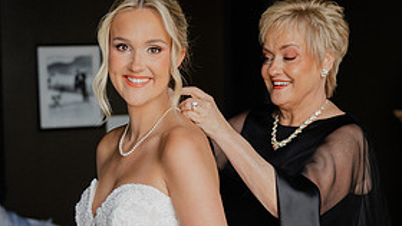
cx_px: 214
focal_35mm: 86
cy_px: 121
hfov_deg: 24.7
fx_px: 916
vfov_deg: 14.0
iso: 1100
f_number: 2.8
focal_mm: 51
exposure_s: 1/200
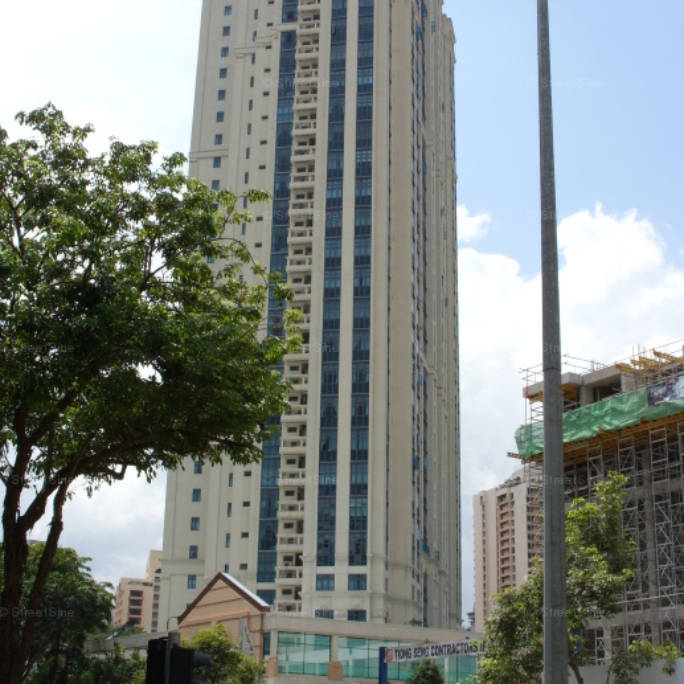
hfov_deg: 25.7
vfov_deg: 25.7
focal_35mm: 67
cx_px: 345
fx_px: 1498
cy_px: 275
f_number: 5.3
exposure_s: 1/478
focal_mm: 9.3
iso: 50
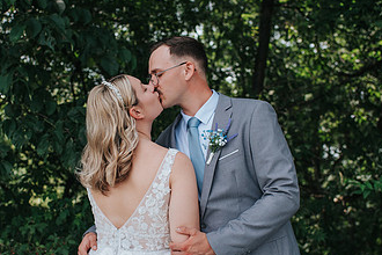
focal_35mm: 64
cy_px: 152
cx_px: 155
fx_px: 679
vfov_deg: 21.2
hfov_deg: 31.3
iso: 110
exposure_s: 1/500
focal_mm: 35
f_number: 2.8
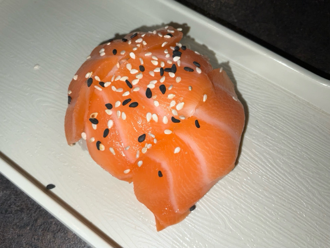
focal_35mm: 29
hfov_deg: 61.7
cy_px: 124
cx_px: 165
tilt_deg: -63.9
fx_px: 276
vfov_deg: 48.2
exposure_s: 1/428
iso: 16
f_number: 1.8
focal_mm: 3
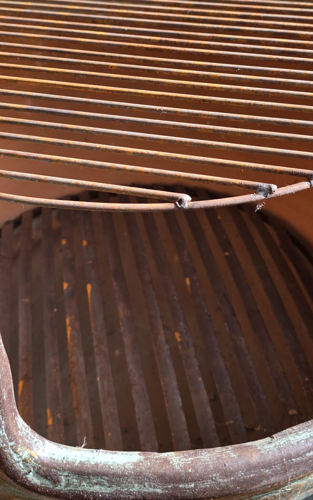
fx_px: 587
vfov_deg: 45.7
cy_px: 180
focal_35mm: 43
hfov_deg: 29.9
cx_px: 152
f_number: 1.7
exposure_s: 1/247
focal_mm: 6.3
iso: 12
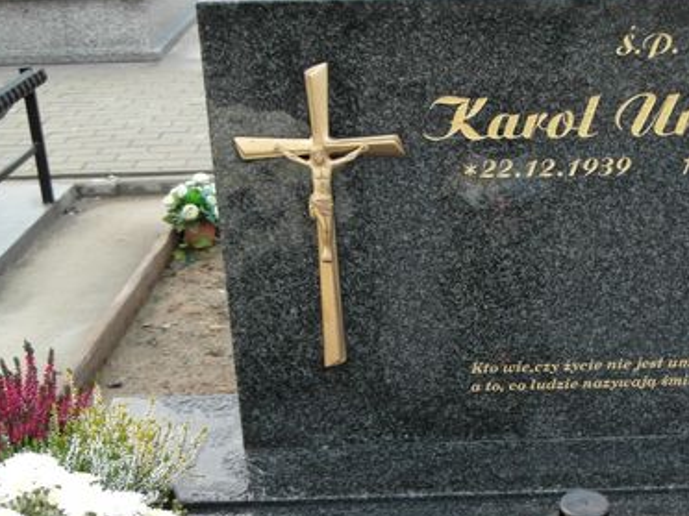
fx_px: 1234
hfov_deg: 30.9
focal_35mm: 62
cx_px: 482
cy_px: 364
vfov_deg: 23.5
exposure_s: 1/45
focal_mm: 7.8
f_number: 2.7
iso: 120
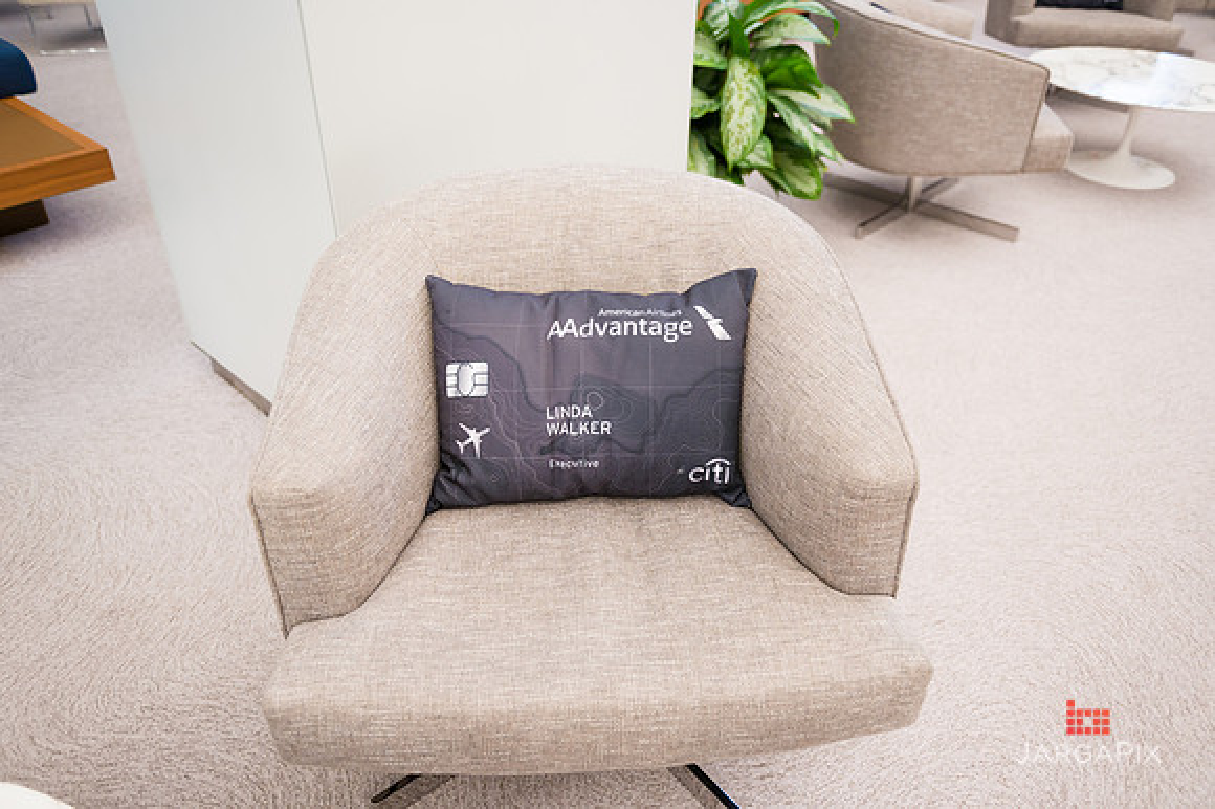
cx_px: 608
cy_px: 404
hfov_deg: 67.4
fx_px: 911
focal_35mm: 27
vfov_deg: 47.9
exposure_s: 1/200
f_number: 3.2
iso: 1000
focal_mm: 27
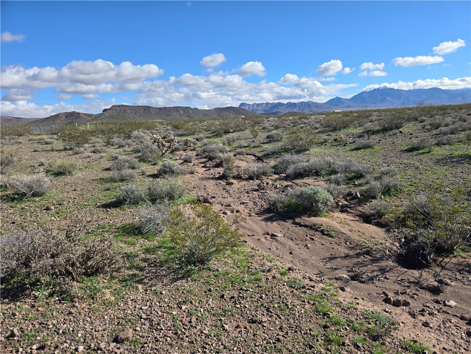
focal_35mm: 23
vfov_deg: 58.9
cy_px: 177
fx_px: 313
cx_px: 236
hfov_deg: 73.9
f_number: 1.8
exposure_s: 1/2921
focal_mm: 5.4
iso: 40
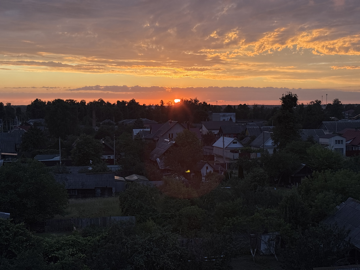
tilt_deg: -3.6
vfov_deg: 28.0
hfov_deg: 36.8
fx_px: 541
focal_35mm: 52
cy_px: 135
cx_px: 180
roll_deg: +0.5
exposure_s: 1/505
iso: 32
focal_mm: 5.96
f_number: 1.6
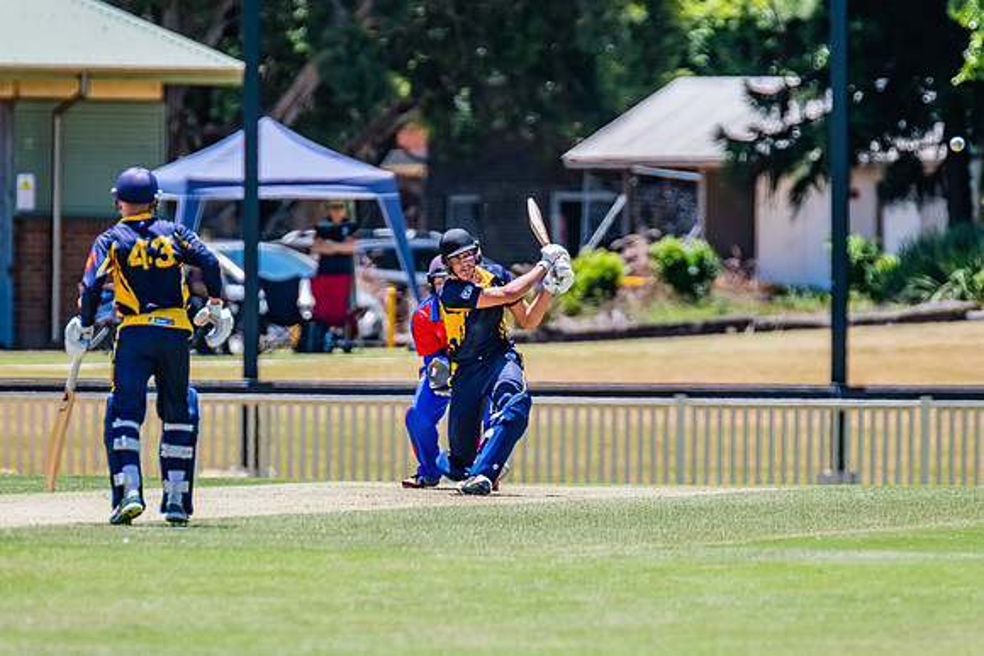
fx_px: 17460
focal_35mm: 639
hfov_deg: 3.2
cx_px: 466
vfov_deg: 2.2
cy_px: 334
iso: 640
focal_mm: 550
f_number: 6.3
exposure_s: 1/2000
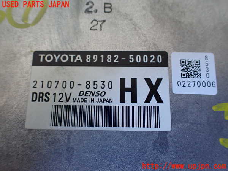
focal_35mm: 30
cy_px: 86
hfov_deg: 60.0
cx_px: 114
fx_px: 198
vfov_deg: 46.8
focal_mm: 5.4
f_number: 2.3
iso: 500
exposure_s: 1/125
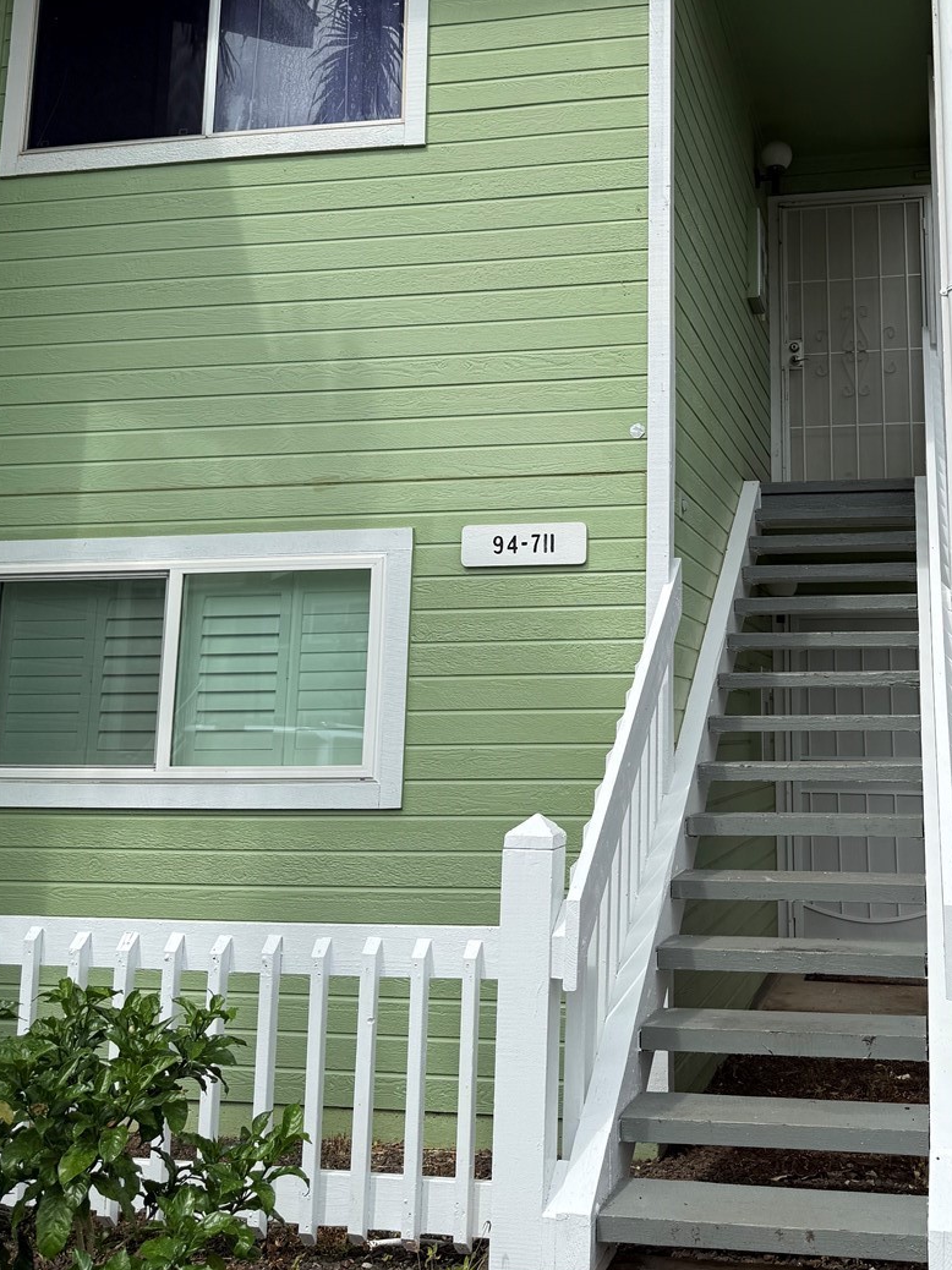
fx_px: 1357
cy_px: 477
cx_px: 664
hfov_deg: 38.0
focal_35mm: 37
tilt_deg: +11.5
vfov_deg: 49.7
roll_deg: +0.8
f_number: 1.78
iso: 80
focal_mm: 6.76
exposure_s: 1/5714
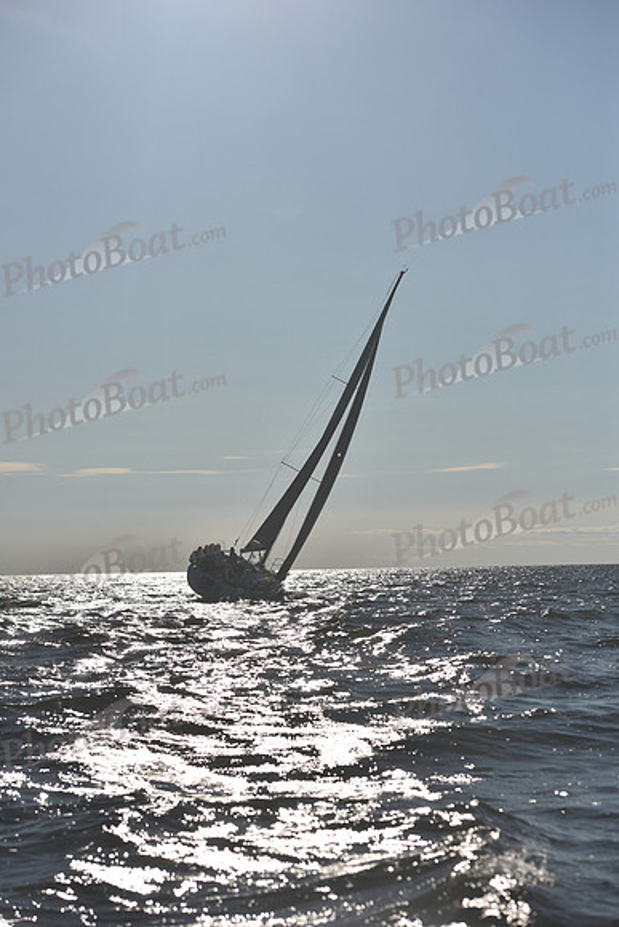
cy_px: 464
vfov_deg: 24.8
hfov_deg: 16.7
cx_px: 310
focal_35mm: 82
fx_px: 2113
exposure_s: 1/5000
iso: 250
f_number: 5
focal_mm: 82
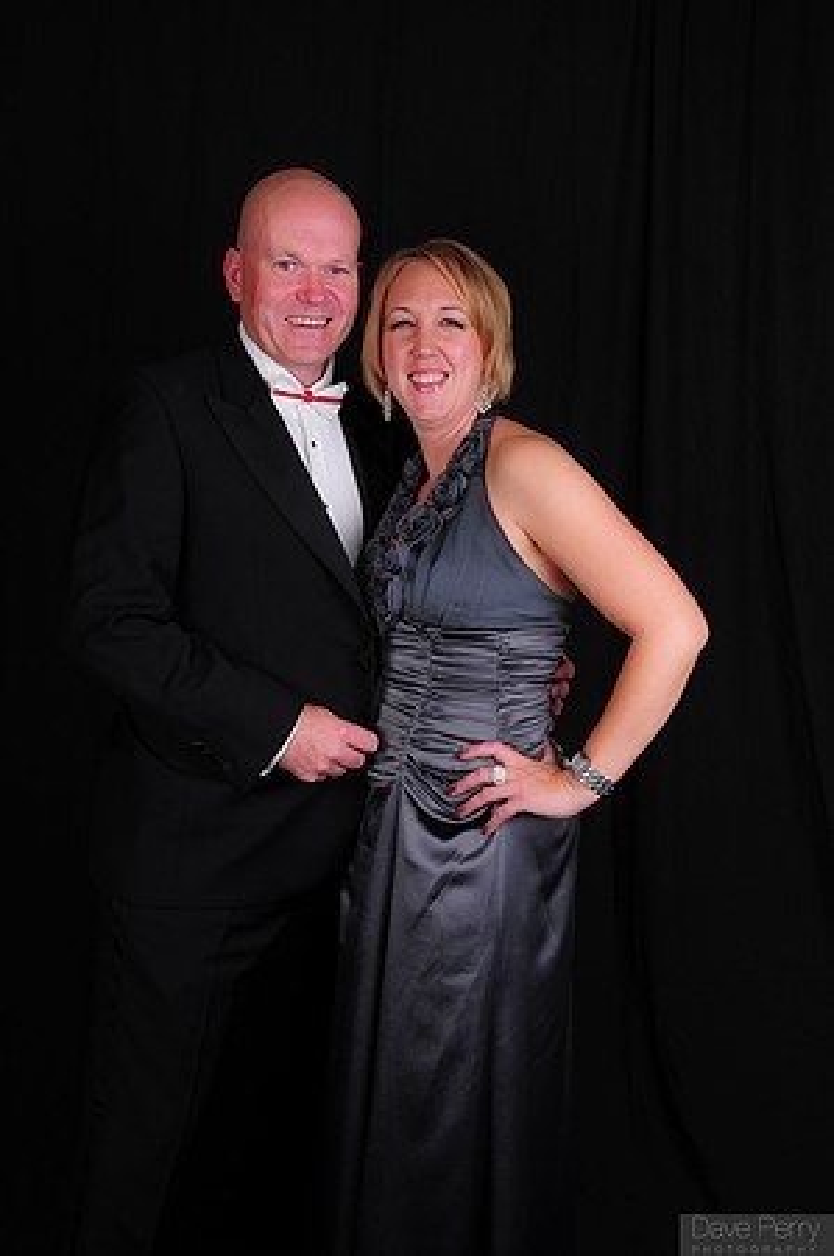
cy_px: 628
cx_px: 417
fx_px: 1515
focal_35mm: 44
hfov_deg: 30.8
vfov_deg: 45.0
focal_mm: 29
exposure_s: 1/125
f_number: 8
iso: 200
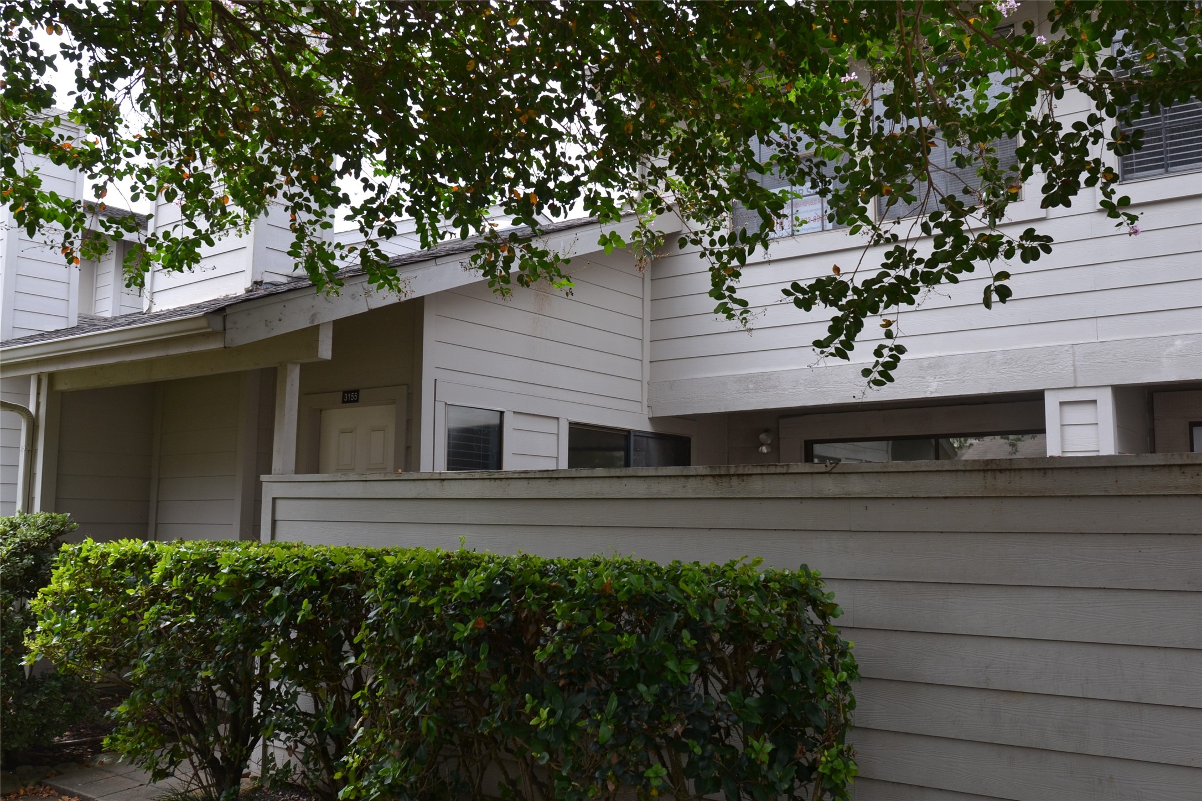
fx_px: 1002
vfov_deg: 43.6
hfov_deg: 61.9
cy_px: 400
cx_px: 601
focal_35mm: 30
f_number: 5.6
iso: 140
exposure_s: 1/125
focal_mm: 20
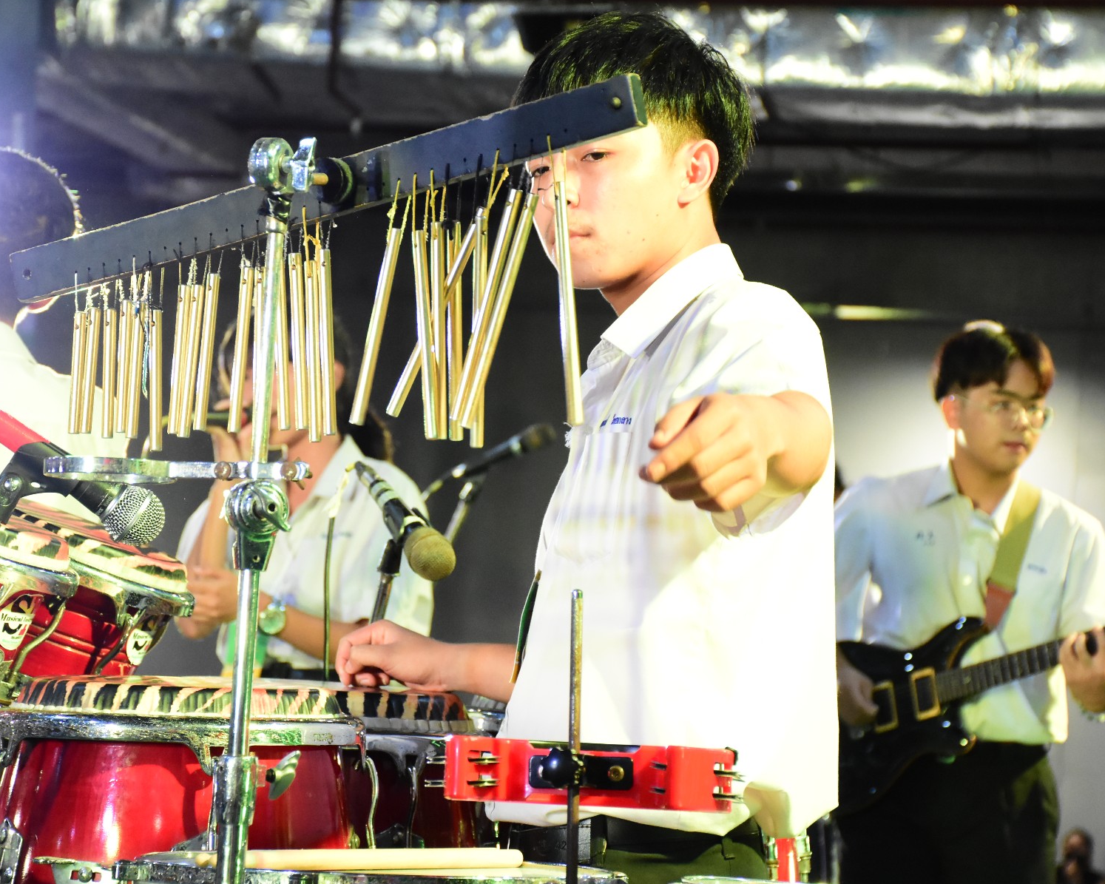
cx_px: 527
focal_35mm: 112
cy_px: 443
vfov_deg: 13.8
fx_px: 3663
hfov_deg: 17.2
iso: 4000
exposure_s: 1/125
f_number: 5.6
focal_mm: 66
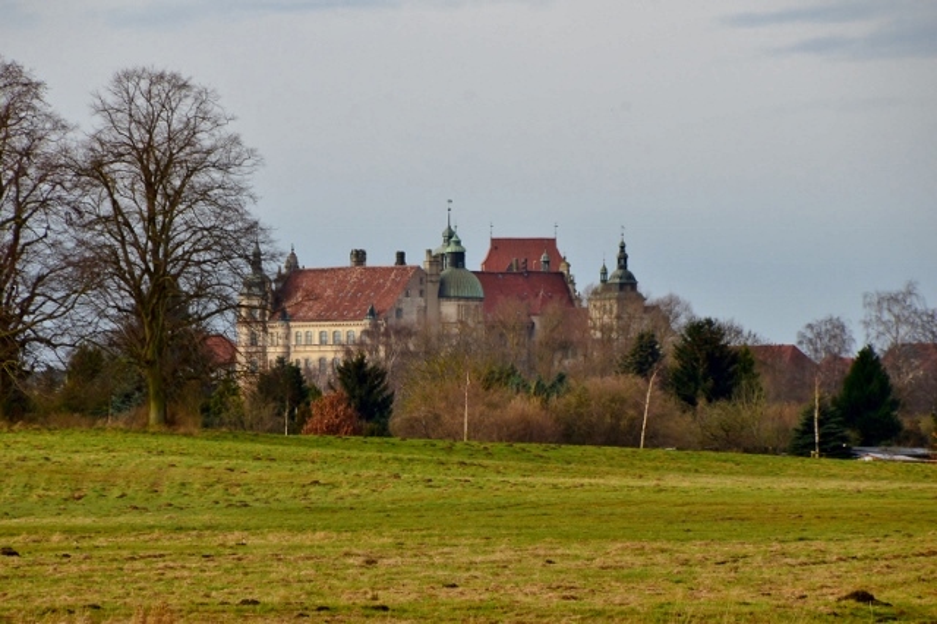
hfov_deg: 5.1
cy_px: 312
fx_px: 10535
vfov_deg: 3.4
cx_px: 468
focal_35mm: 405
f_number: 10
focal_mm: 270
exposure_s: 1/200
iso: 400
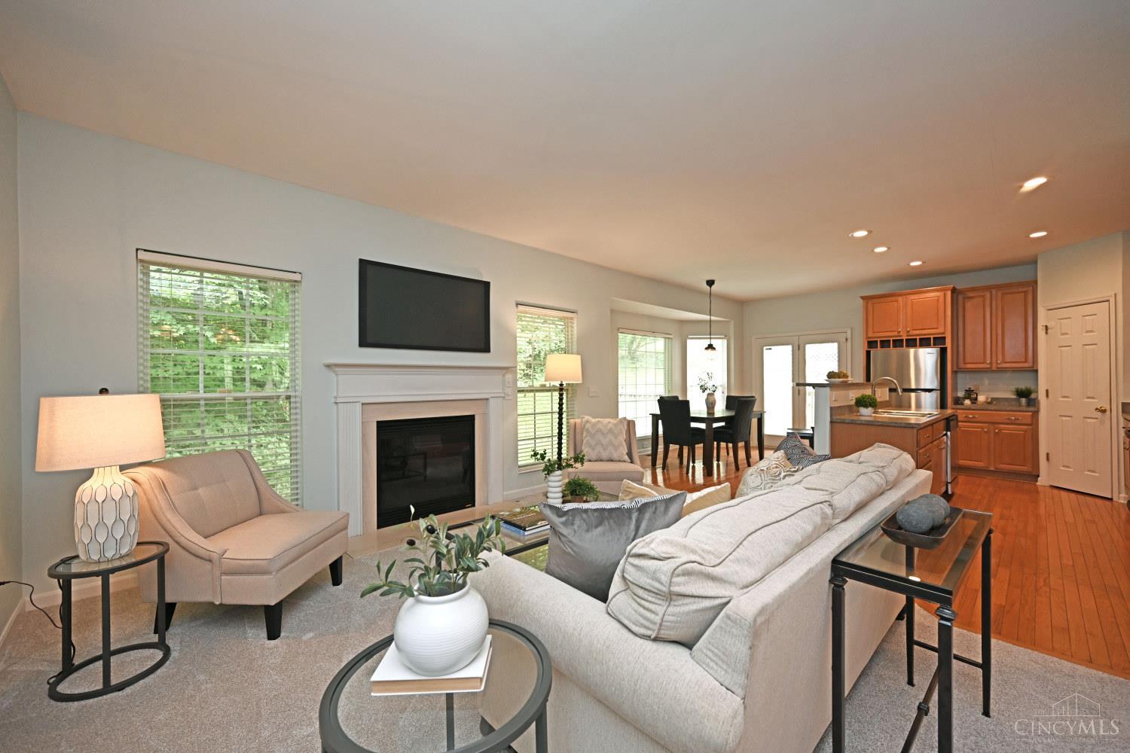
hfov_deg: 104.3
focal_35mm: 14
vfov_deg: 81.2
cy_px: 376
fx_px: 439
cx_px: 565
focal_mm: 14
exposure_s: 1/60
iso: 320
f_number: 4
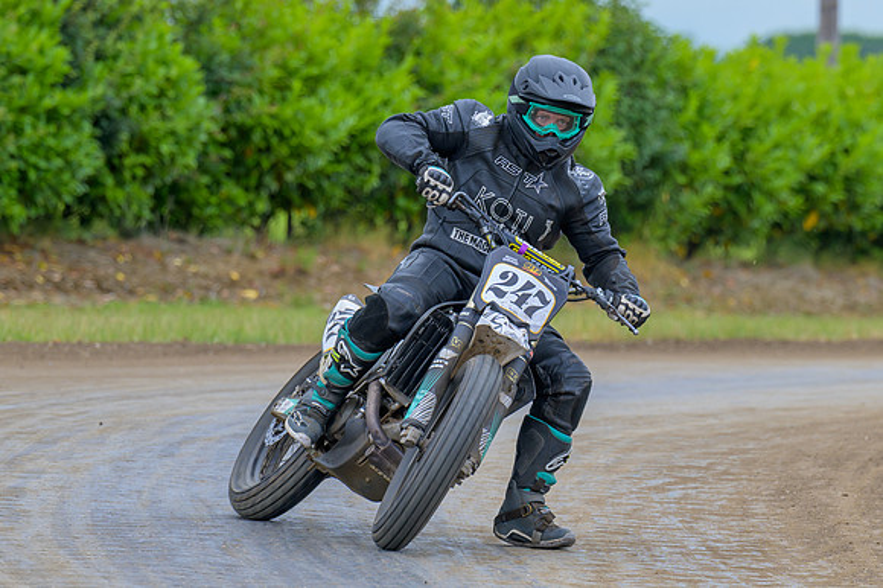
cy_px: 338
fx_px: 11594
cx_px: 657
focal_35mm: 473
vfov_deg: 2.9
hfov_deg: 4.4
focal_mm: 200
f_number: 4.5
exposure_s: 1/400
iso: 125
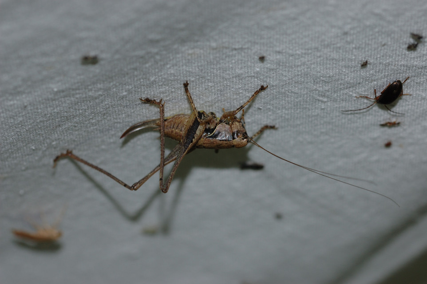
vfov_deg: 8.7
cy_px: 142
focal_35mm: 158
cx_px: 214
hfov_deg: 13.0
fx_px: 1867
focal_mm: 105
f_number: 10
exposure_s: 1/60
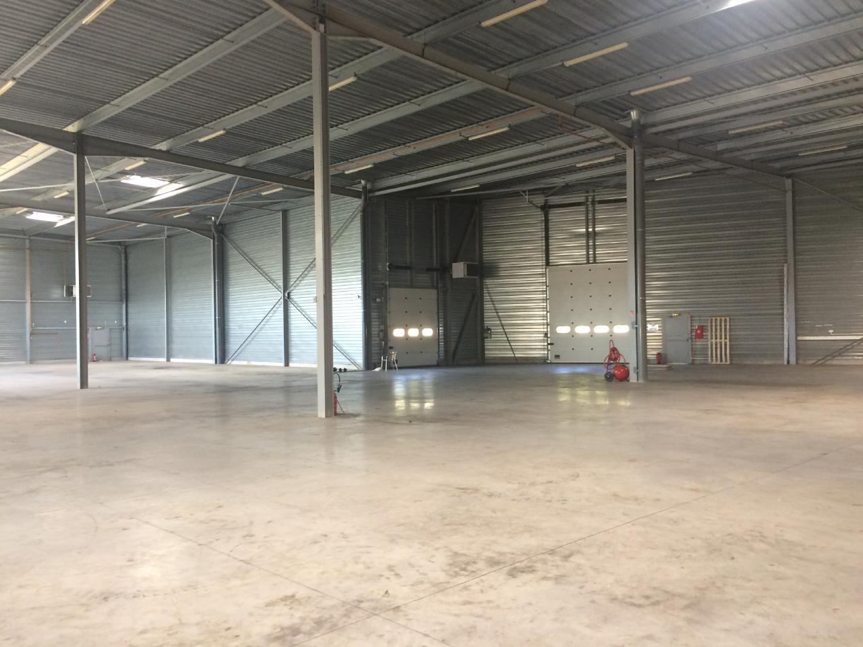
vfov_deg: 48.2
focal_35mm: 29
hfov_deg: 61.7
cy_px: 324
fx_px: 723
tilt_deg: +0.6
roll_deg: +0.7
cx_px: 432
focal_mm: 4.15
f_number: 2.2
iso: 100
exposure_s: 1/33
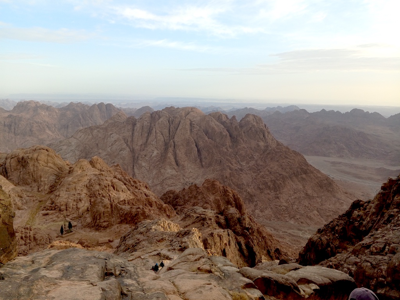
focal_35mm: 27
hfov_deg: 65.3
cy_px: 150
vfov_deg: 51.4
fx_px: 312
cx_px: 200
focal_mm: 4.09
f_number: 1.6
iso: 58
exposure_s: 1/231
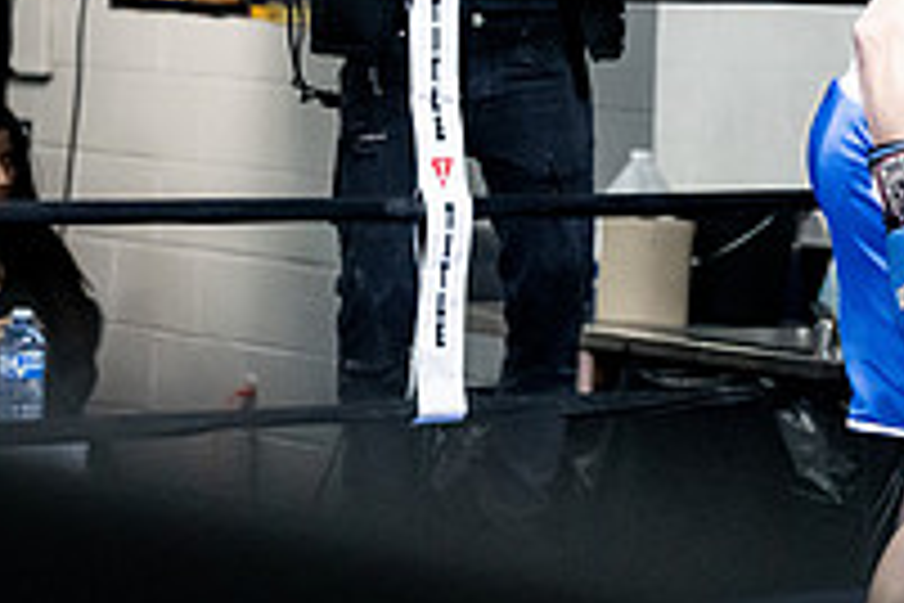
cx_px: 998
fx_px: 5072
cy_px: 79
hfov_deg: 10.1
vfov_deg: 6.8
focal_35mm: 202
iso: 10000
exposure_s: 1/1000
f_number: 2.8
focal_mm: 70
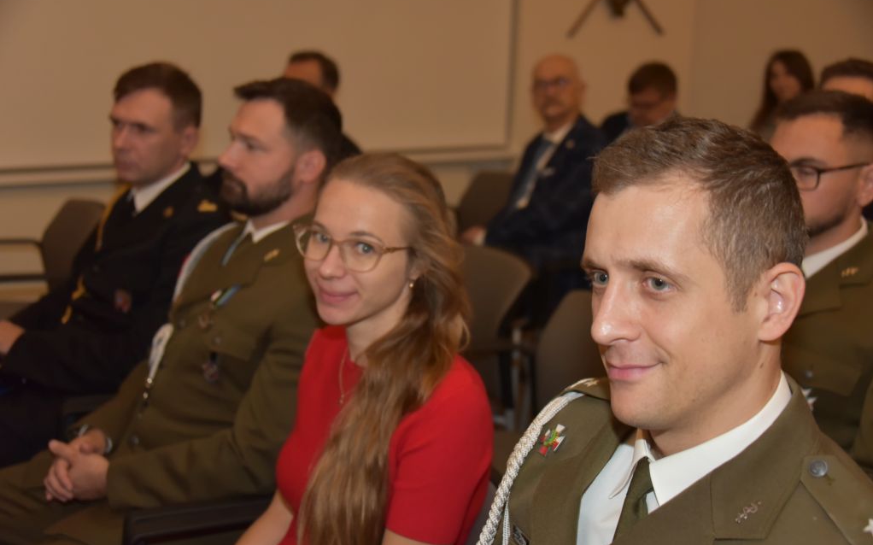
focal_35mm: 46
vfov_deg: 28.0
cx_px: 436
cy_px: 279
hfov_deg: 43.5
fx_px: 1094
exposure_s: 1/60
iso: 2500
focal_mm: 45
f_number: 4.2
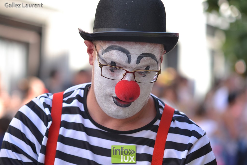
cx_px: 124
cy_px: 82
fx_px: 947
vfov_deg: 9.9
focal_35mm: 138
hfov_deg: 14.9
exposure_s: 1/200
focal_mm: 92
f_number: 3.2
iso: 100
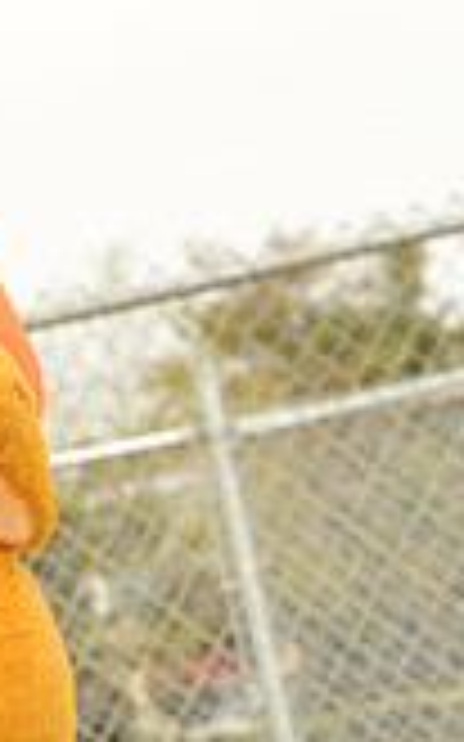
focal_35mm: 250
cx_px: -599
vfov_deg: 8.3
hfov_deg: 5.1
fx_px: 5063
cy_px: 791
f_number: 8
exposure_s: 1/250
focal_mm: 70
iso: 400
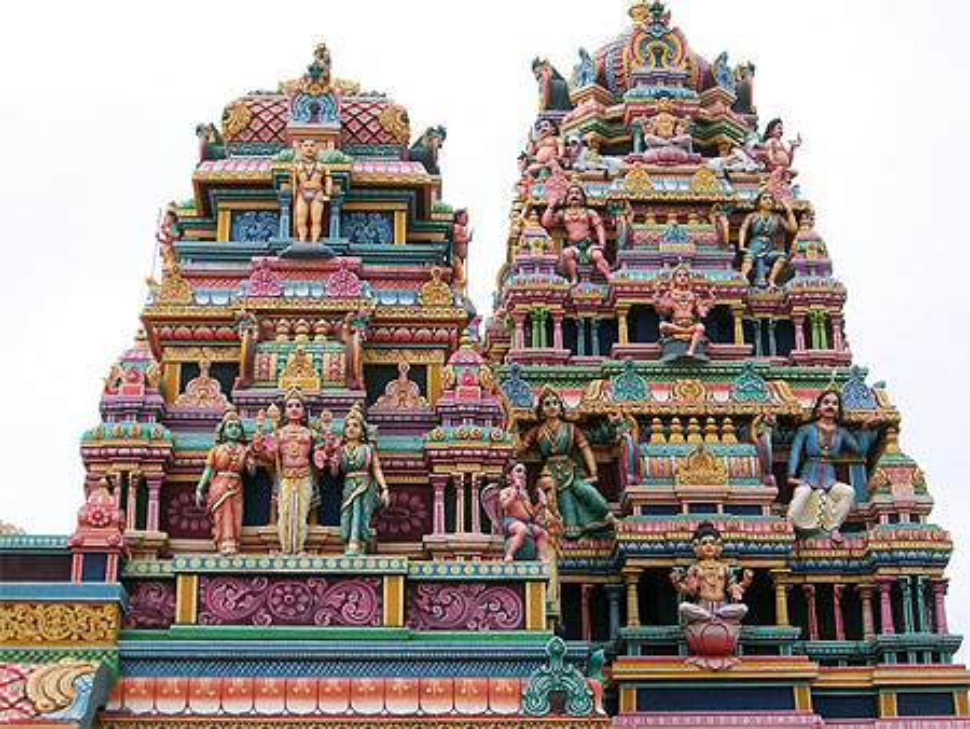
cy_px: 364
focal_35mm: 68
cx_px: 485
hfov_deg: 28.5
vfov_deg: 21.6
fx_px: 1906
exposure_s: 1/320
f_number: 4.5
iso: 80
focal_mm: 12.1
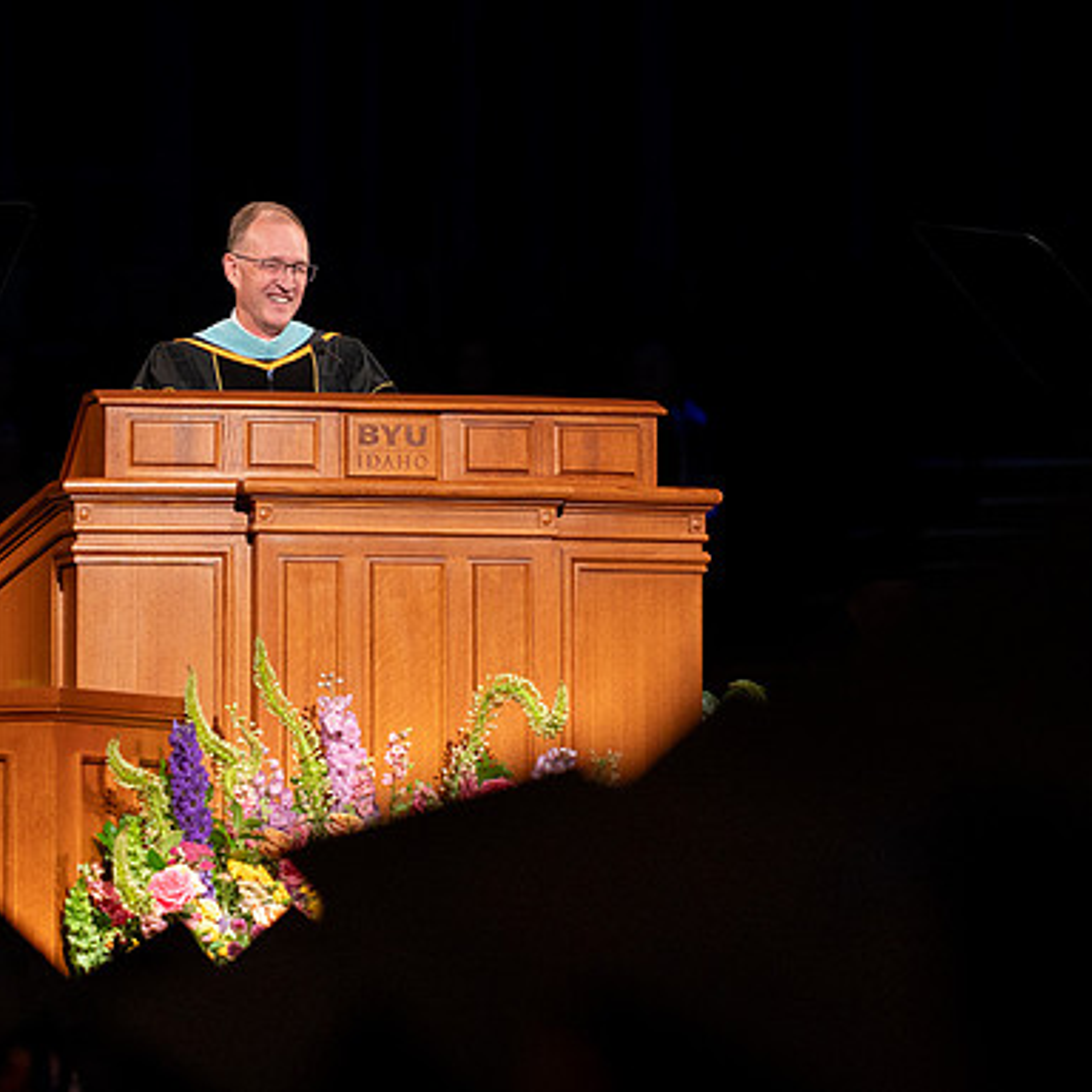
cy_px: 659
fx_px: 9529
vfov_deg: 6.6
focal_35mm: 267
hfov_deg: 6.6
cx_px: 262
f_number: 2.8
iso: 1250
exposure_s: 1/250
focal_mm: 160
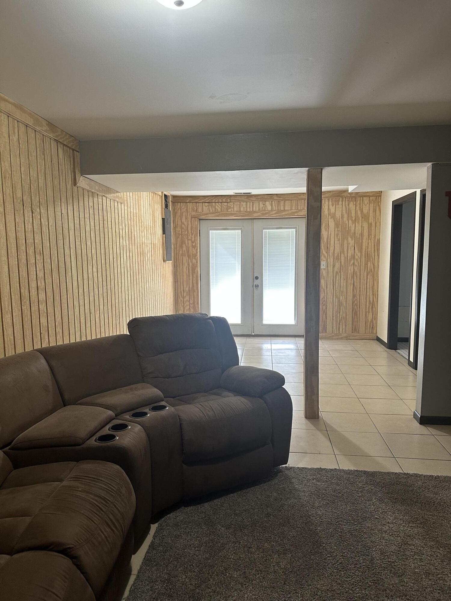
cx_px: 226
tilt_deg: -6.5
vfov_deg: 71.6
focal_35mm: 24
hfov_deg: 56.8
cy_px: 300
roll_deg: -0.8
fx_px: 417
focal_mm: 6.86
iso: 250
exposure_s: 1/60
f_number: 1.78
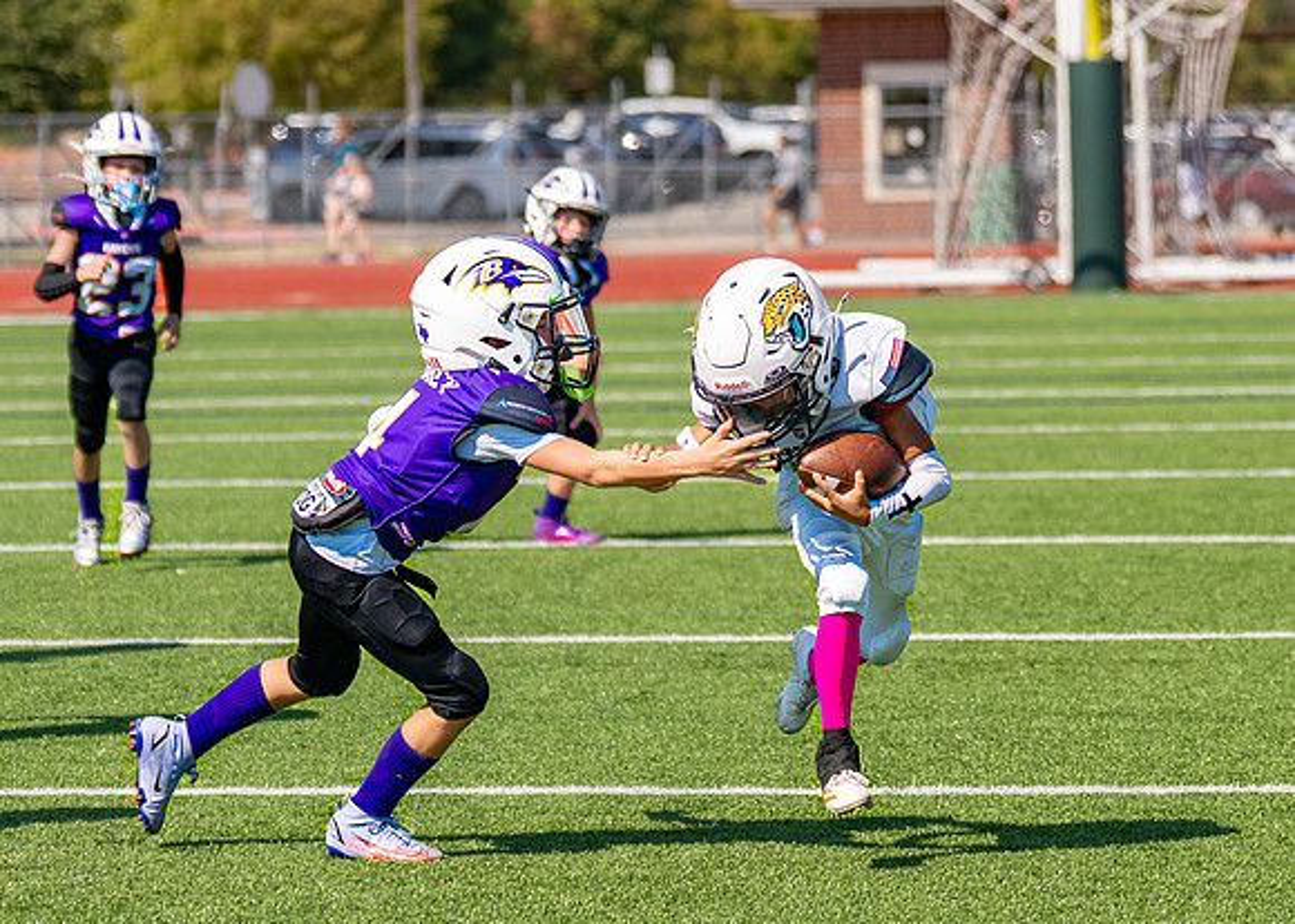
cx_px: 681
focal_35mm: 205
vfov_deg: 7.0
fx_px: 7535
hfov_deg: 9.8
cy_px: 578
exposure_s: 1/2000
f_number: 2.8
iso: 100
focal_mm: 88
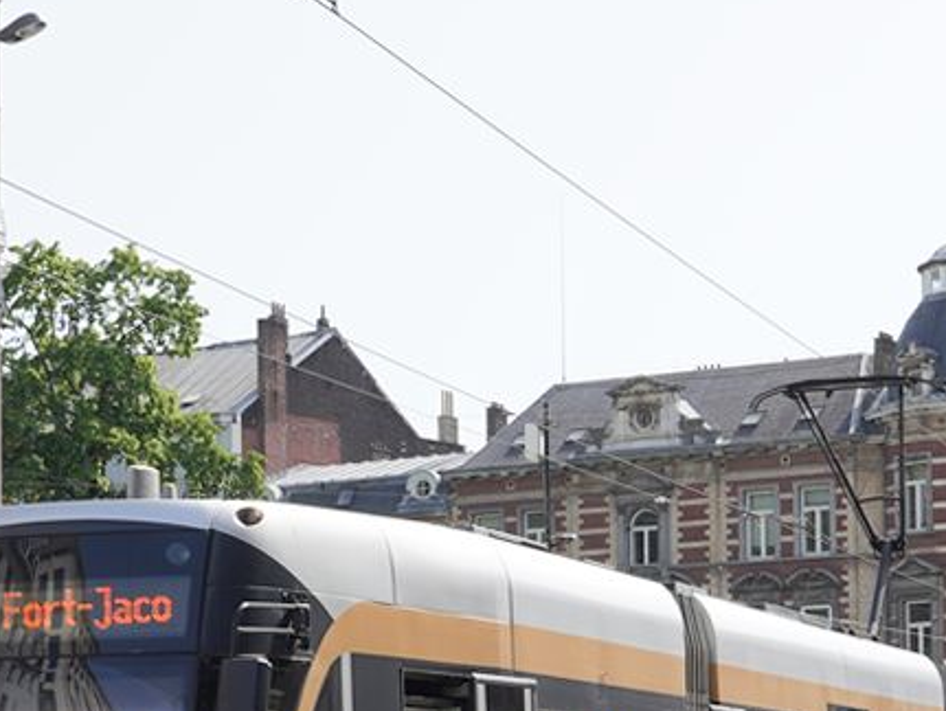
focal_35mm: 107
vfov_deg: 13.7
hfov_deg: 18.3
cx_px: 689
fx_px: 2927
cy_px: 696
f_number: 11
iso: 100
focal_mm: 24
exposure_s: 1/100
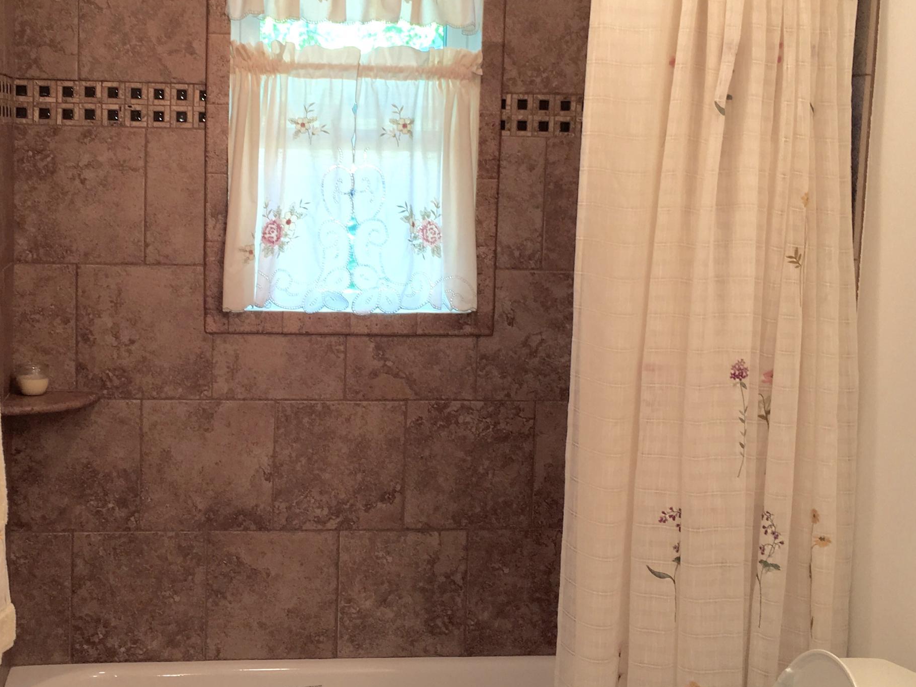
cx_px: 312
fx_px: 1270
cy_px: 283
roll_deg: -1.2
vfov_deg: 30.2
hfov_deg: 39.2
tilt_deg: -5.5
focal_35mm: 48
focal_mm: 4.15
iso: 25
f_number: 2.2
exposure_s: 1/30
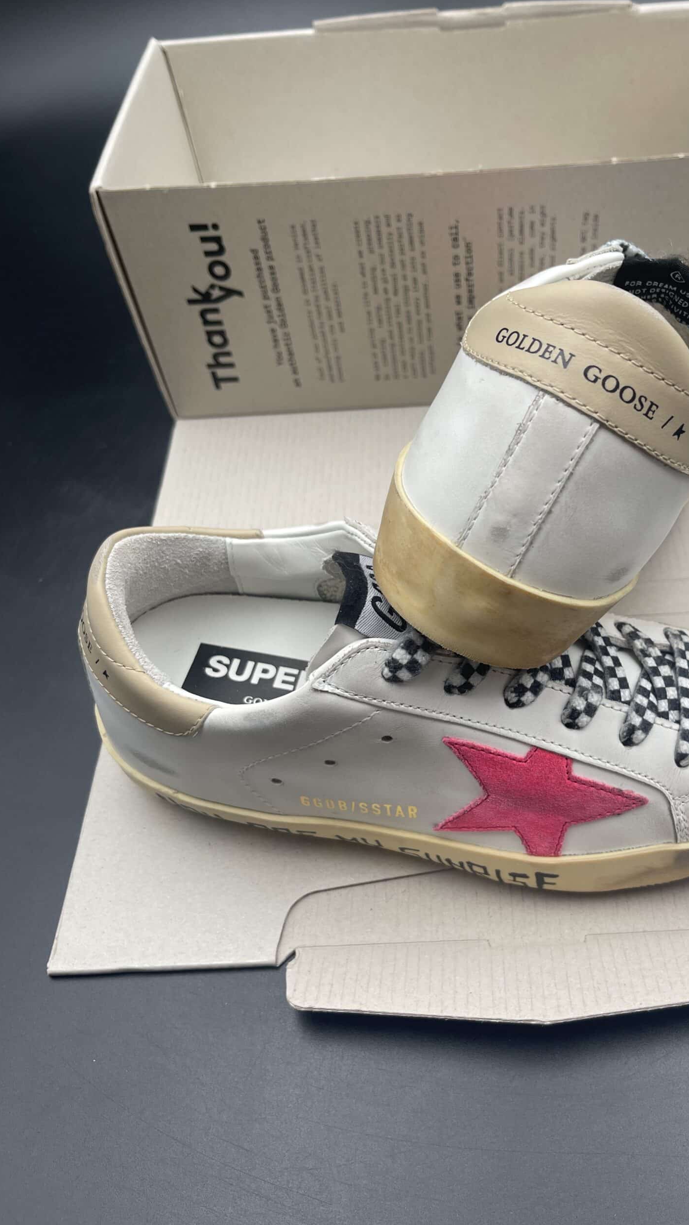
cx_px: 444
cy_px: 602
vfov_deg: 66.1
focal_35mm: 29
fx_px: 942
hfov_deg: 39.8
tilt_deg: -52.8
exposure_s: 1/470
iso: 32
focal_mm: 5.1
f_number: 1.6
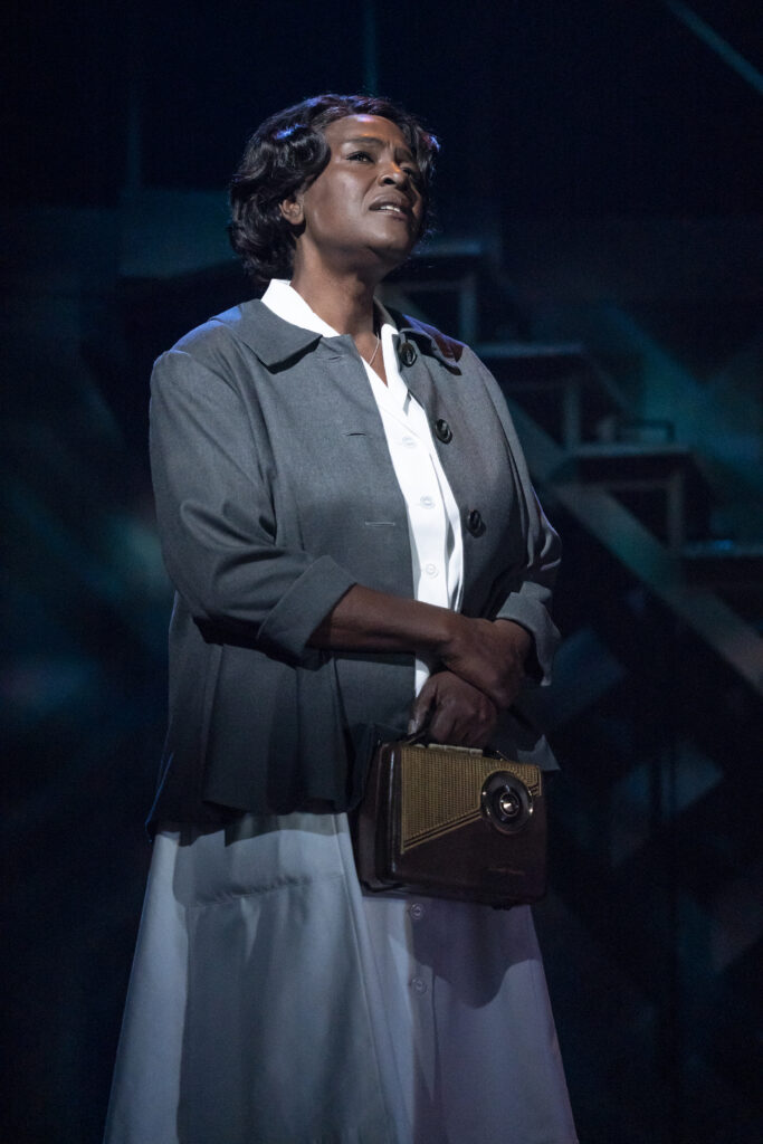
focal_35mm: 149
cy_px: 572
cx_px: 382
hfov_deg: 9.2
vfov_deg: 13.8
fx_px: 4735
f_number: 4
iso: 10000
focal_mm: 149
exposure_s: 1/250
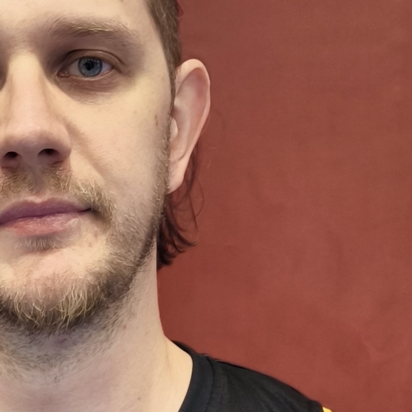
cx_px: 72
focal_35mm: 81
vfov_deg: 19.8
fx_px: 1091
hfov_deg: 21.1
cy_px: 528
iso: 250
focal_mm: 6.92
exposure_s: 1/50
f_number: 1.9
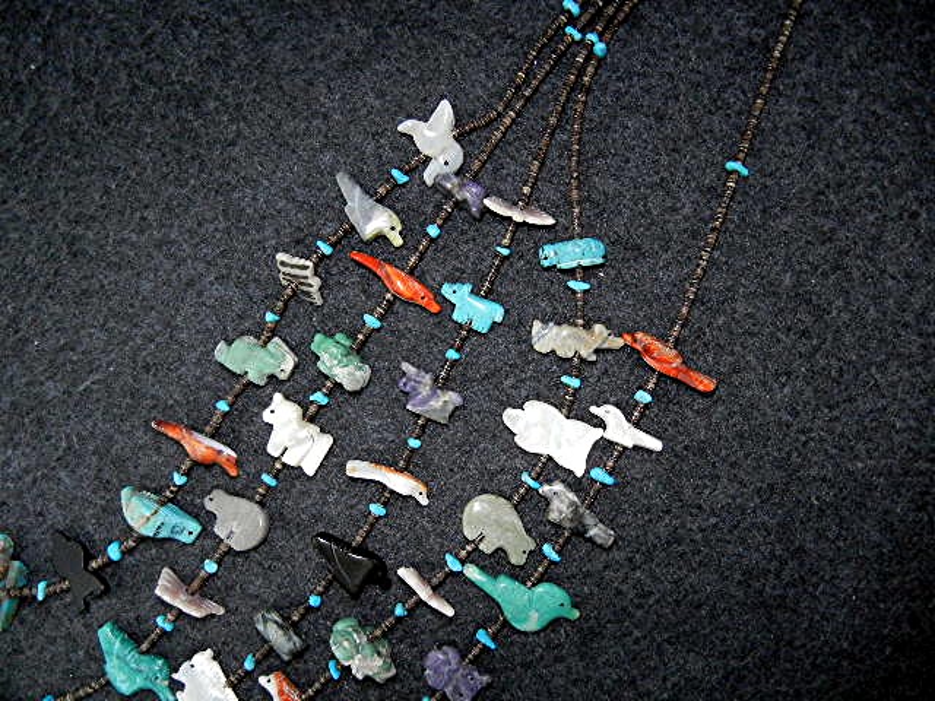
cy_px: 350
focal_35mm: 30
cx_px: 468
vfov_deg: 46.8
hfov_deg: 60.0
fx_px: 810
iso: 800
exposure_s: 1/30
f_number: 3.5
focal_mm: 5.4
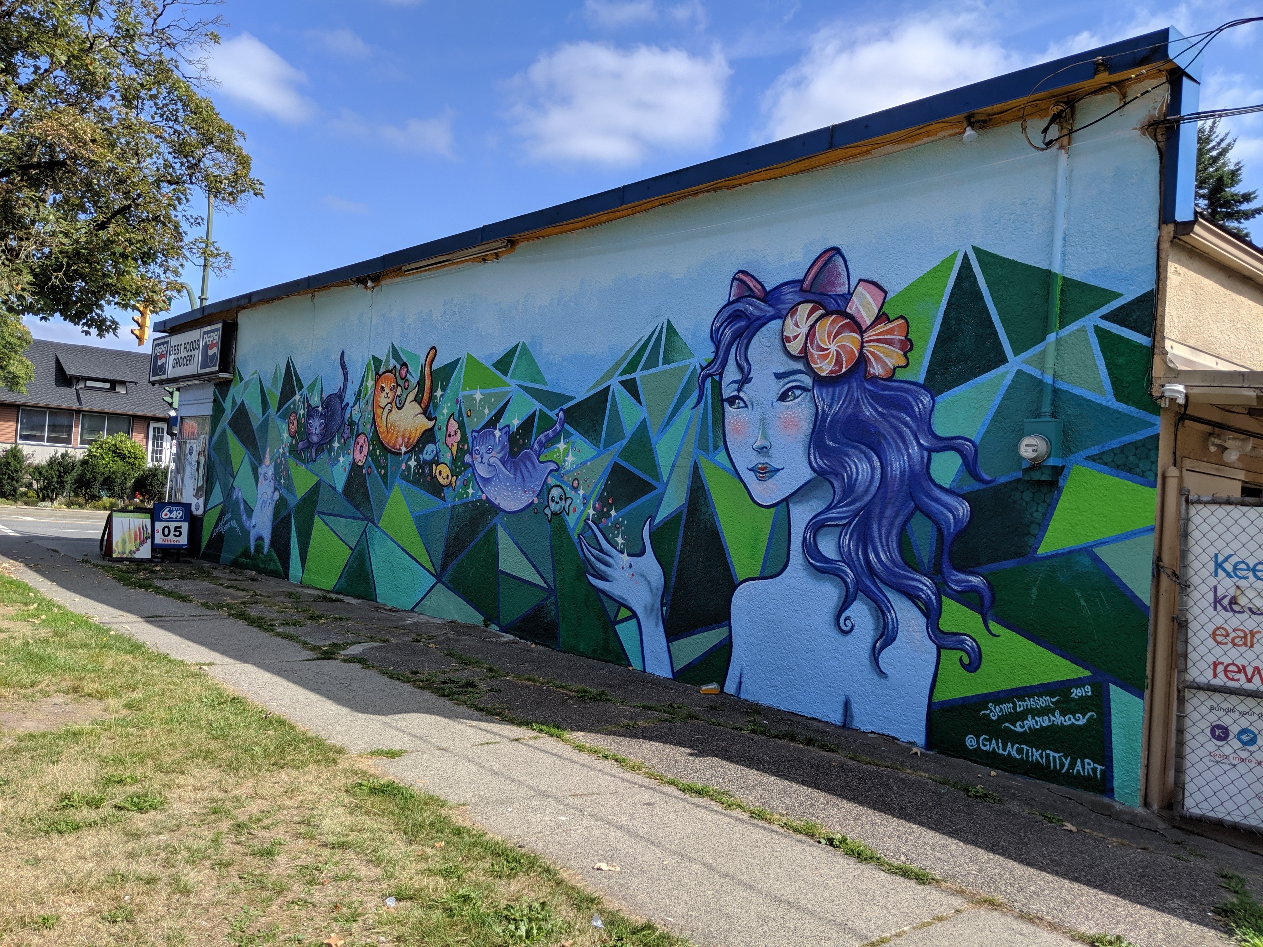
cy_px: 474
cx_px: 632
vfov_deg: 51.4
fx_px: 985
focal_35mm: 27
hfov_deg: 65.3
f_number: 1.8
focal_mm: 4.44
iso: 54
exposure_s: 1/2347
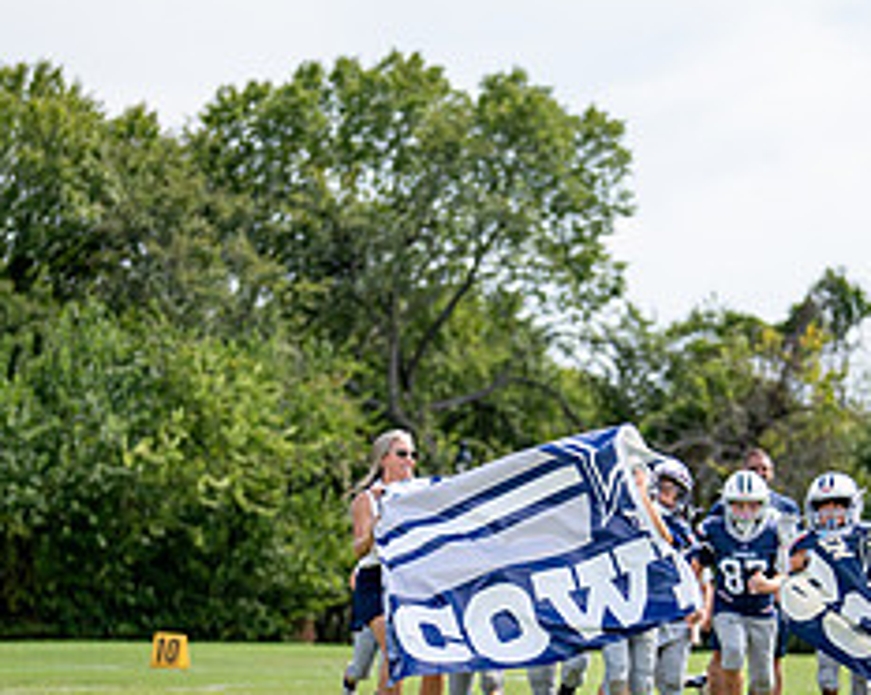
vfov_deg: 11.0
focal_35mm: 140
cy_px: 595
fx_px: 3606
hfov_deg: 13.7
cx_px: 619
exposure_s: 1/6400
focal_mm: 50
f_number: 1.2
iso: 100
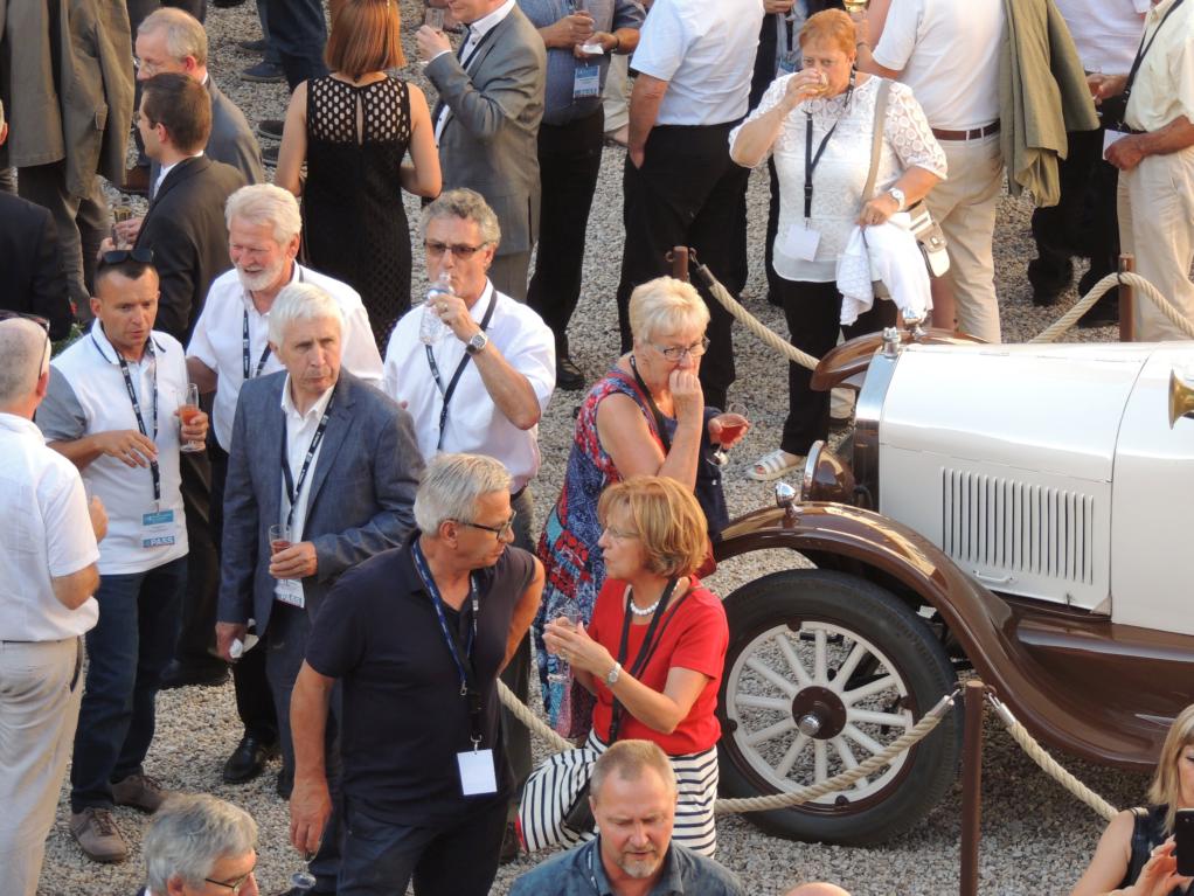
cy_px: 448
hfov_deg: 11.6
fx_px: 5865
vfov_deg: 8.7
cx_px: 597
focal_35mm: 170
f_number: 4.5
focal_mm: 30.3
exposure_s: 1/125
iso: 180
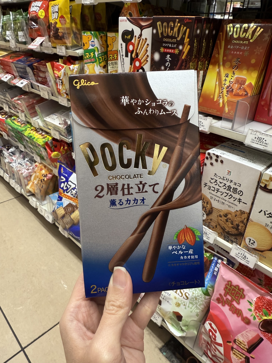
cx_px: 136
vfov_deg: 71.6
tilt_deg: -26.5
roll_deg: -3.3
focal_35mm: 24
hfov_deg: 56.8
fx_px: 251
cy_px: 182
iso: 160
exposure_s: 1/50
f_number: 2.2
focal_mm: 2.22
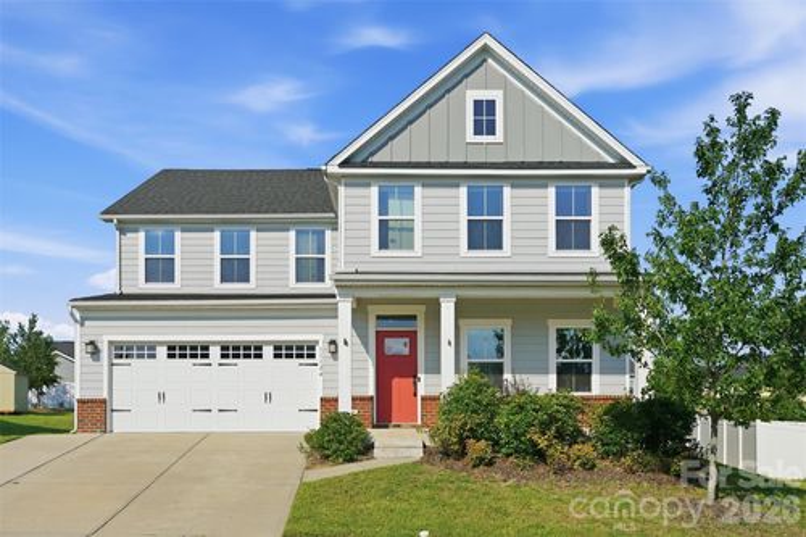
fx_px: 761
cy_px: 268
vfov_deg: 38.9
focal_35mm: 34
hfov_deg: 55.8
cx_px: 403
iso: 100
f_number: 10
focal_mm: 34
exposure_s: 1/400
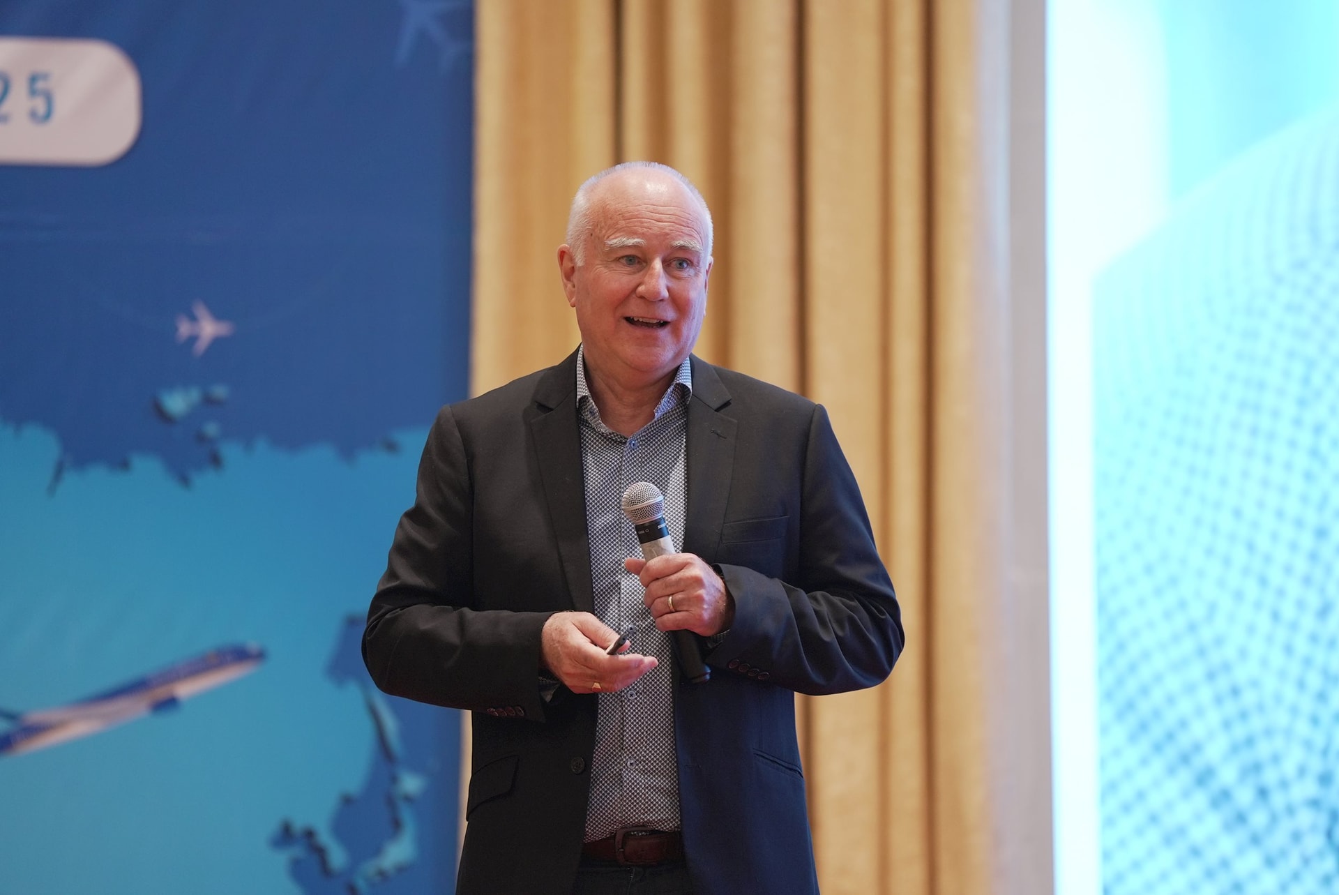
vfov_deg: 6.9
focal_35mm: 200
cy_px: 448
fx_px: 7444
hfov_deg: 10.3
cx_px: 670
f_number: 2.8
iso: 1000
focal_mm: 200
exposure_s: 1/125
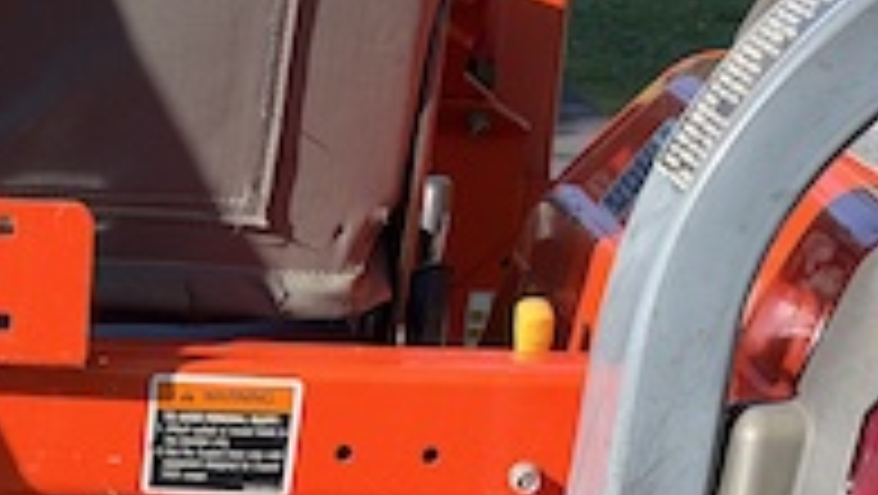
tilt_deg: -32.8
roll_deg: -5.0
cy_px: 1030
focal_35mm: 107
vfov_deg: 10.3
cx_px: 41
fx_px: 2493
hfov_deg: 19.5
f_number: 1.8
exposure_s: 1/802
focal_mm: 6.93
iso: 80
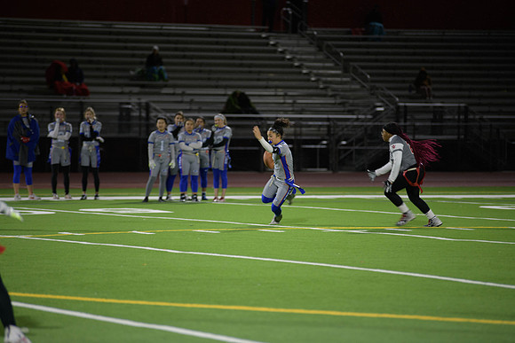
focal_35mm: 200
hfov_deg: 10.3
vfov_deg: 6.9
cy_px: 172
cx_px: 258
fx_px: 2862
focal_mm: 200
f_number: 2.8
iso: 900
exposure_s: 1/200
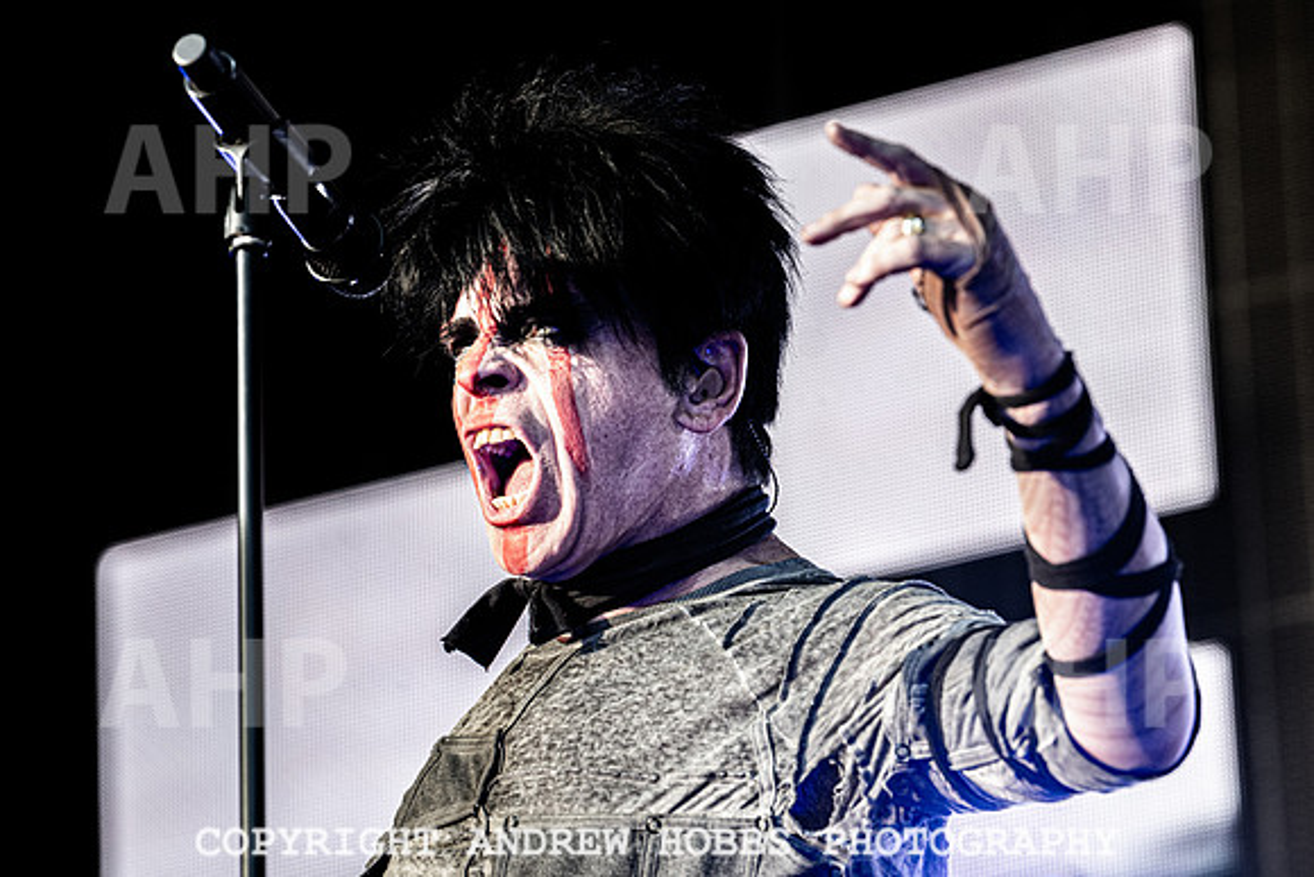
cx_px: 534
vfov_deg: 6.8
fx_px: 7397
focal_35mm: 203
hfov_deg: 10.1
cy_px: 373
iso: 800
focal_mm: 160
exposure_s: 1/1000
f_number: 4.5
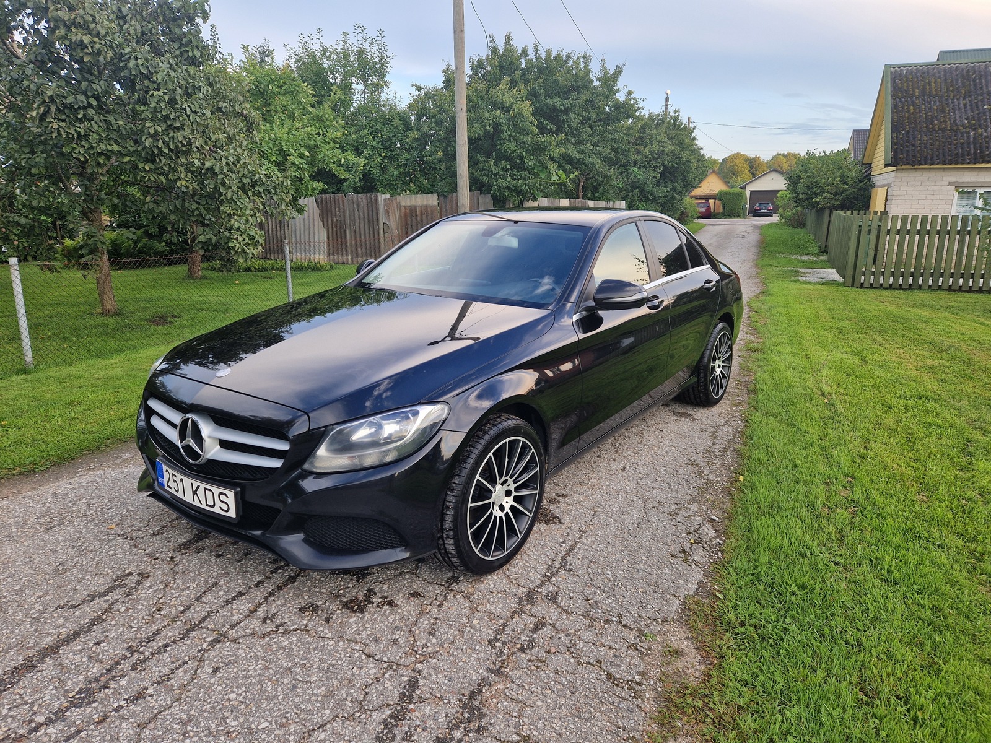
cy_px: 372
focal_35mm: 23
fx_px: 658
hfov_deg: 73.9
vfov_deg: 58.9
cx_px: 496
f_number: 1.8
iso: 50
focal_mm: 5.4
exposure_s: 1/180
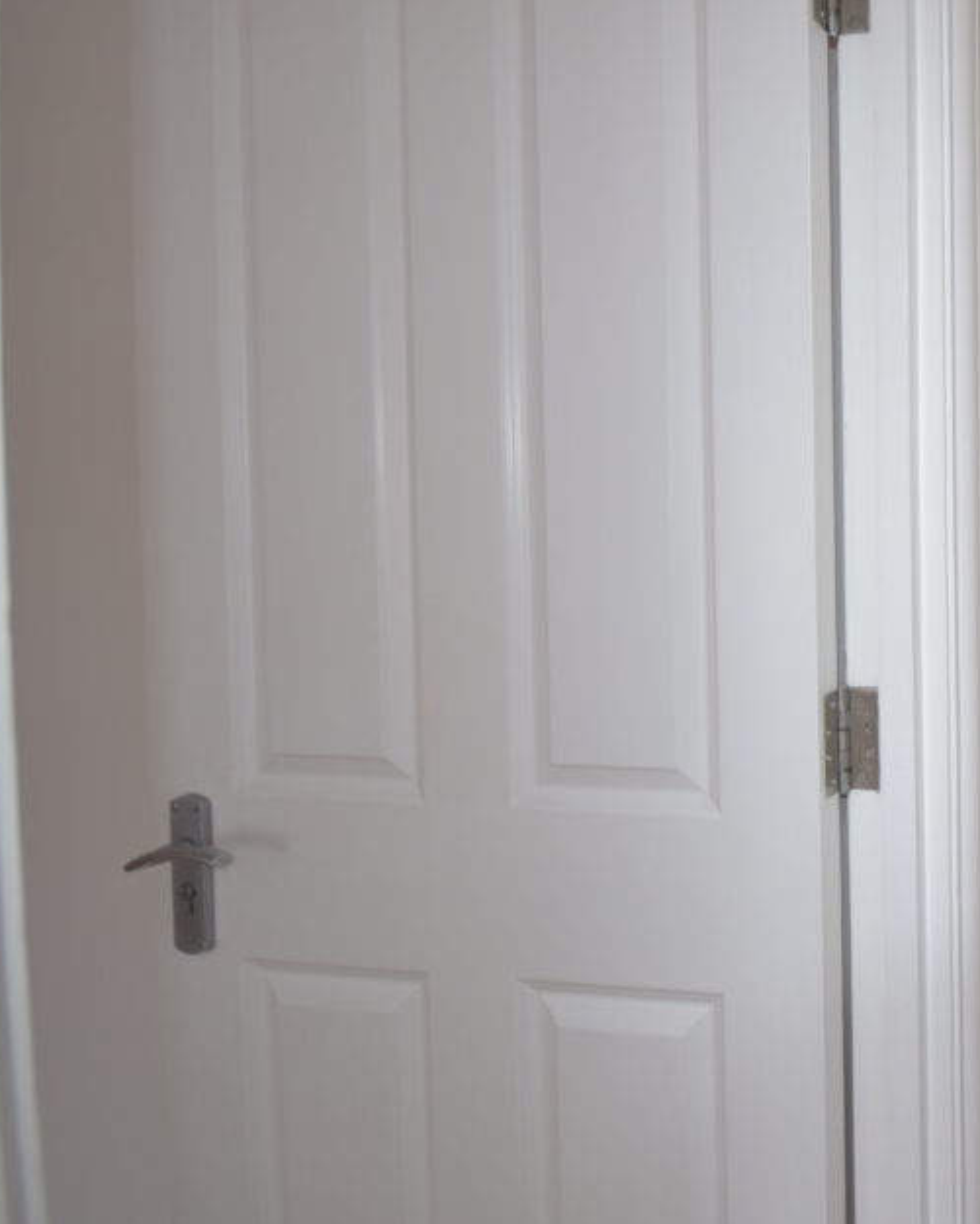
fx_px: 979
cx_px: 1082
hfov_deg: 41.9
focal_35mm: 27
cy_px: 498
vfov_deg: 63.6
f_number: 4
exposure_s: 1/40
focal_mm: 10
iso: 400
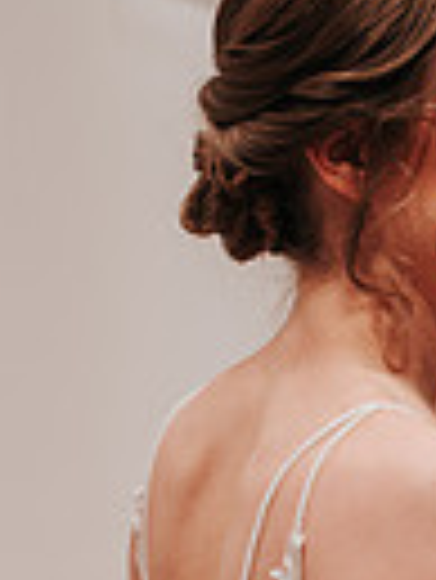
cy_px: 378
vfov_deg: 16.8
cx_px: 494
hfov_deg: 12.4
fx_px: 1962
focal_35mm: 117
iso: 200
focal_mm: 35
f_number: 2.8
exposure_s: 1/125
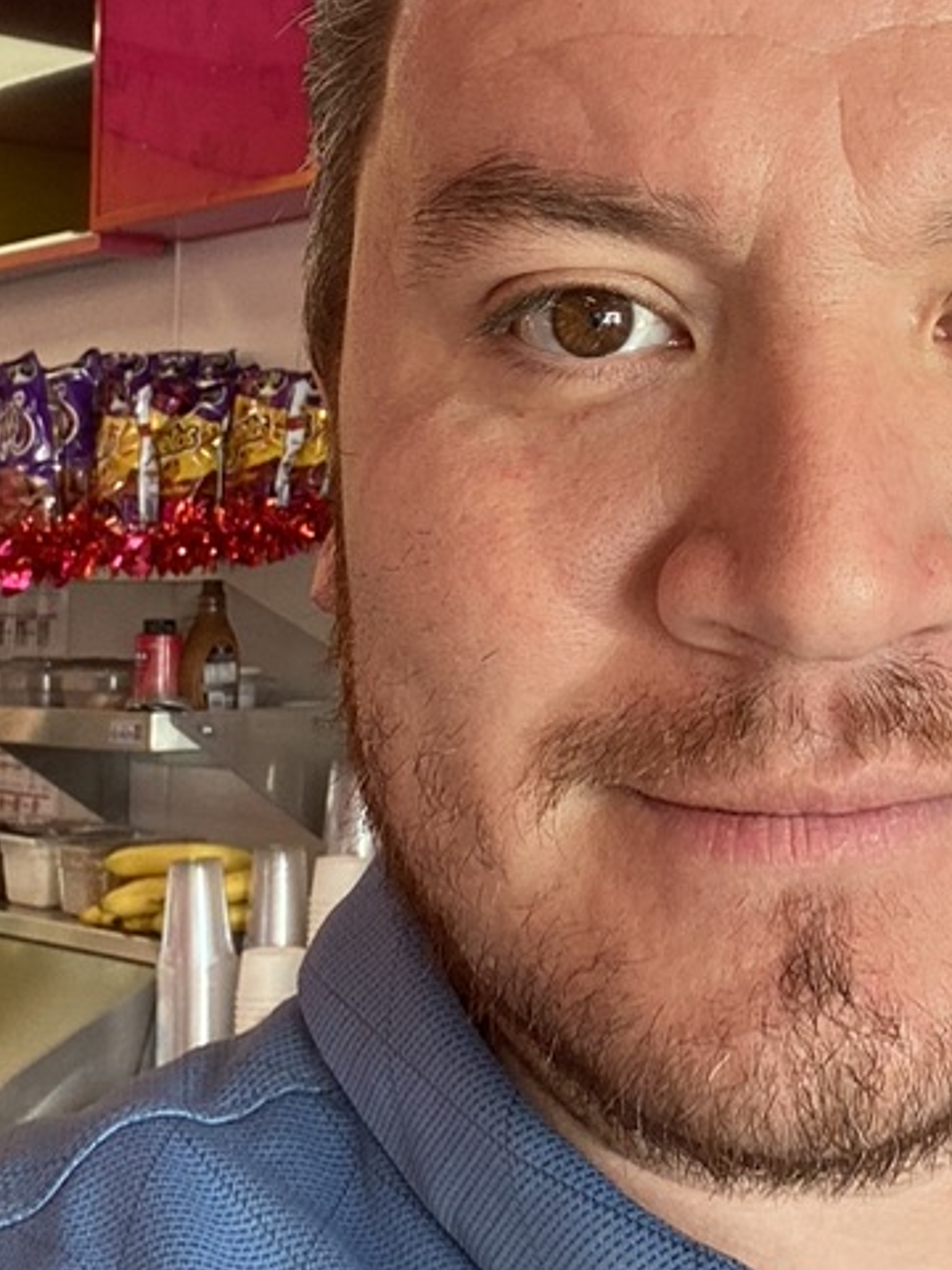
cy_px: 278
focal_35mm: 64
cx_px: 841
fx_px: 2347
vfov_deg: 29.7
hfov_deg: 22.4
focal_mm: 2.71
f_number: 2.2
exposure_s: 1/60
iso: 64
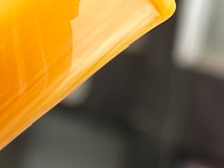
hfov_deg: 7.3
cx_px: -191
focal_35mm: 262
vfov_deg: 5.6
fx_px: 1695
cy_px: 237
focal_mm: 6.86
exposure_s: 1/513
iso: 64
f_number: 1.78
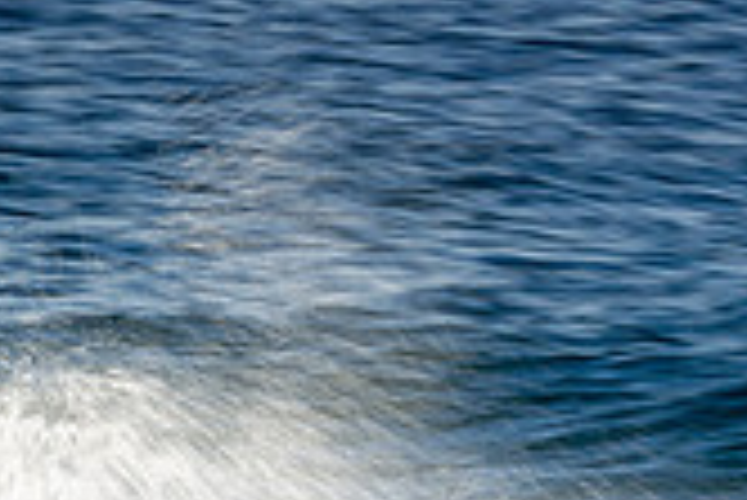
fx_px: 54515
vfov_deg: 0.5
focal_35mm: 2625
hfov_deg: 0.8
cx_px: -54
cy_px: 723
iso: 125
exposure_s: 1/20
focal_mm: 500
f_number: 32
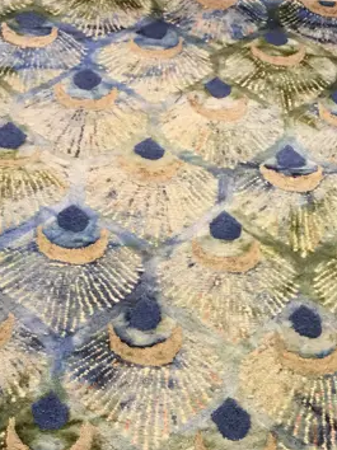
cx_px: 273
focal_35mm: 84
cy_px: 562
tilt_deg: -47.5
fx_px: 1092
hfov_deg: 17.4
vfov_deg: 21.4
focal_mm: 4.15
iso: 64
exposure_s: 1/17
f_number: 2.2
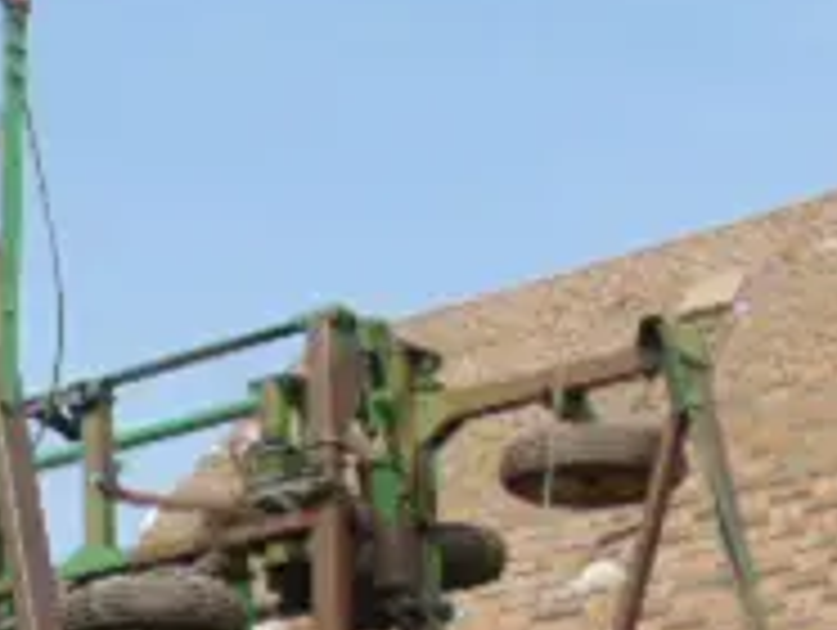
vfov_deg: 16.1
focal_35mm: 86
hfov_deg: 22.1
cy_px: 868
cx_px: 50
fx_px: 2082
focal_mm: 4.5
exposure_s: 1/200
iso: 80
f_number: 7.7
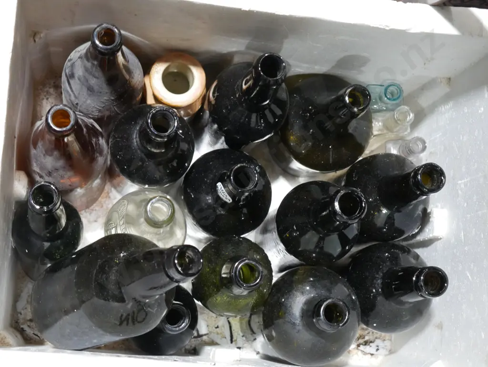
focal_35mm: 72
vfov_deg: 20.5
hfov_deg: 27.0
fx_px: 1015
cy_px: 184
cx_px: 244
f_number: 5.5
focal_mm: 36
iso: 2500
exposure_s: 1/80
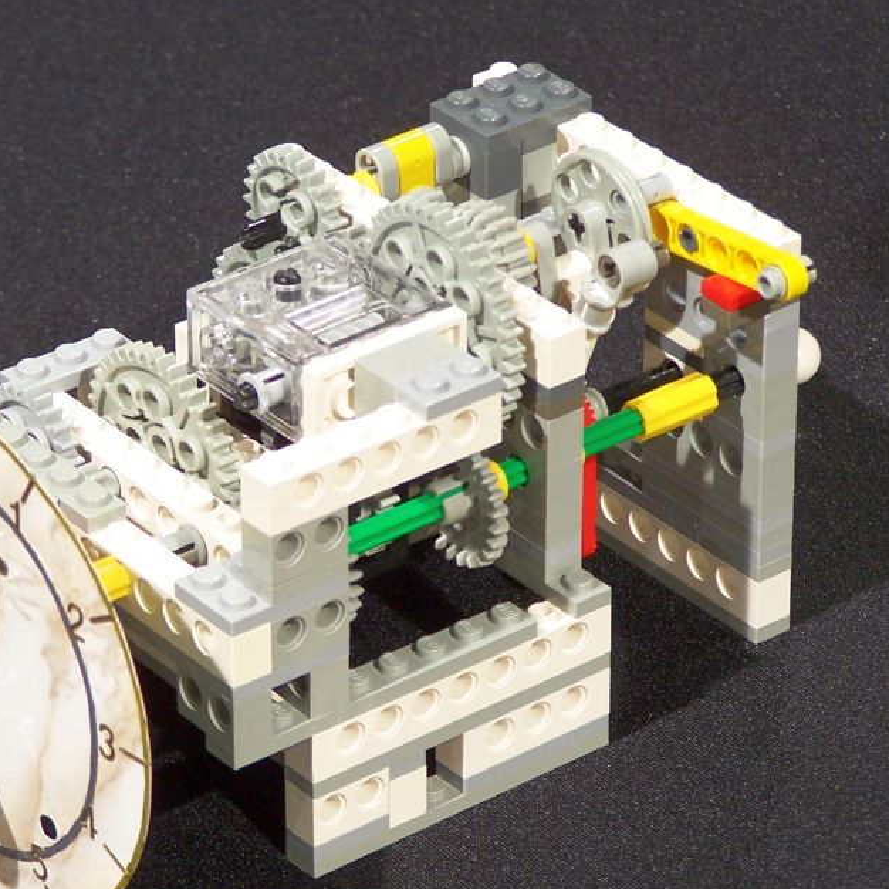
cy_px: 450
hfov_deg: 7.6
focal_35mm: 230
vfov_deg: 7.6
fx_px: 6683
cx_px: 312
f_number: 3.2
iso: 80
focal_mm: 26.4
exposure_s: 1/3
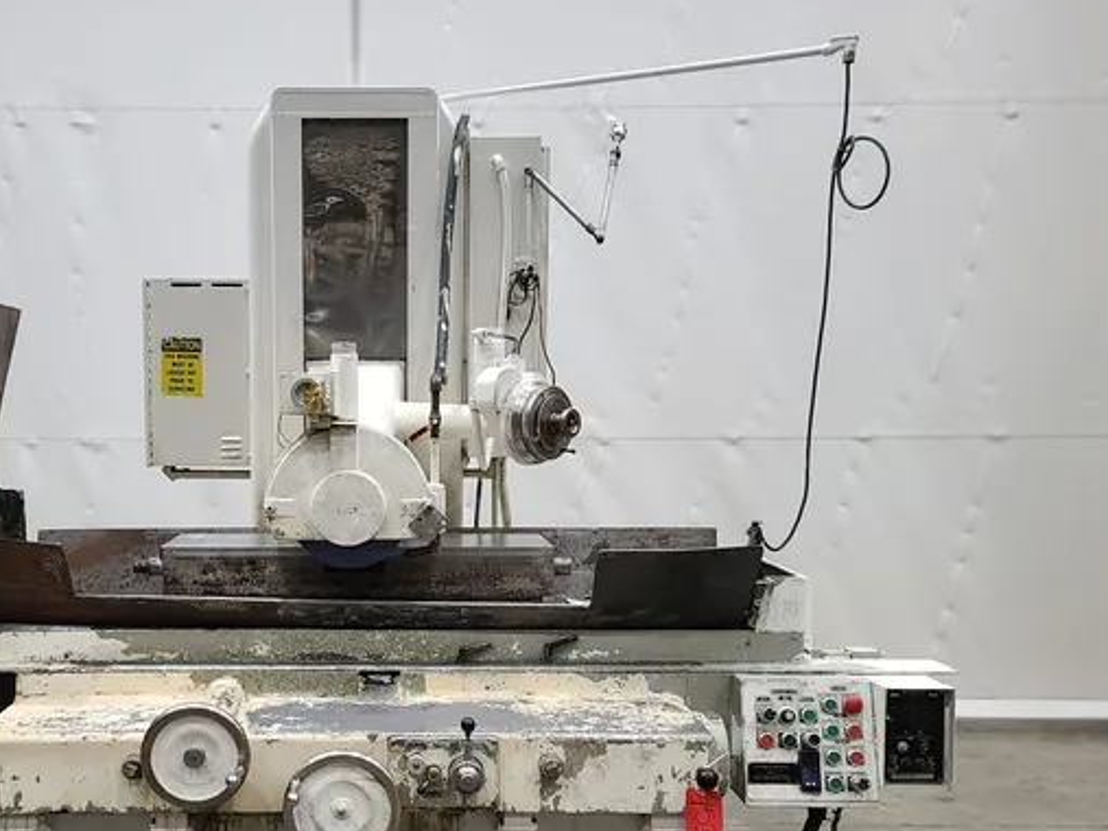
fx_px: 1184
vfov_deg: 38.4
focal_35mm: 37
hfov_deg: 49.4
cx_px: 380
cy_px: 524
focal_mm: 7
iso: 200
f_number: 1.8
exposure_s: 1/39
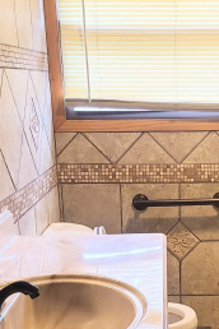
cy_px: 335
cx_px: 173
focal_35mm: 70
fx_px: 639
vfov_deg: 27.1
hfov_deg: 19.3
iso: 160
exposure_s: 1/60
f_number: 1.8
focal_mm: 5.4
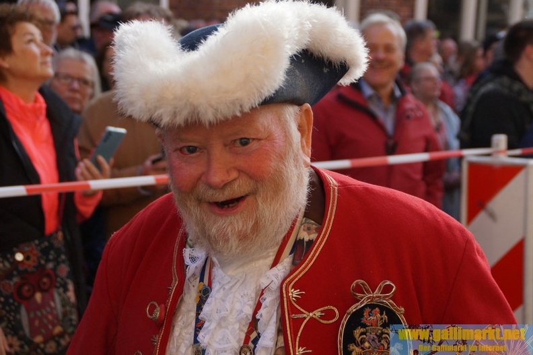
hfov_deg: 24.6
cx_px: 266
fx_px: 1221
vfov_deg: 16.5
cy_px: 178
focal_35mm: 82
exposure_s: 1/2000
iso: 1250
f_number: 5
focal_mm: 55
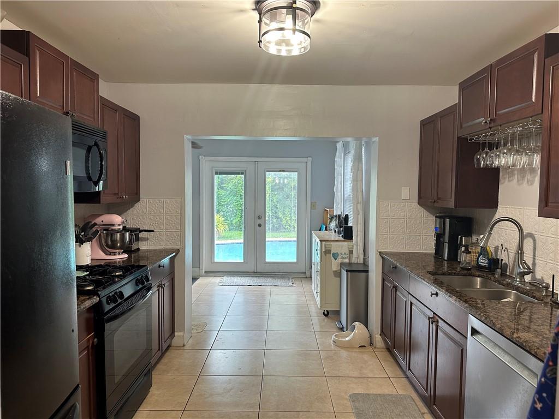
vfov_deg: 56.8
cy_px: 210
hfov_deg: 71.6
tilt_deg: -4.3
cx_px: 280
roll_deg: -0.8
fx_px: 388
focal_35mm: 24
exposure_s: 1/60
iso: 160
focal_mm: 6.86
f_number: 1.78
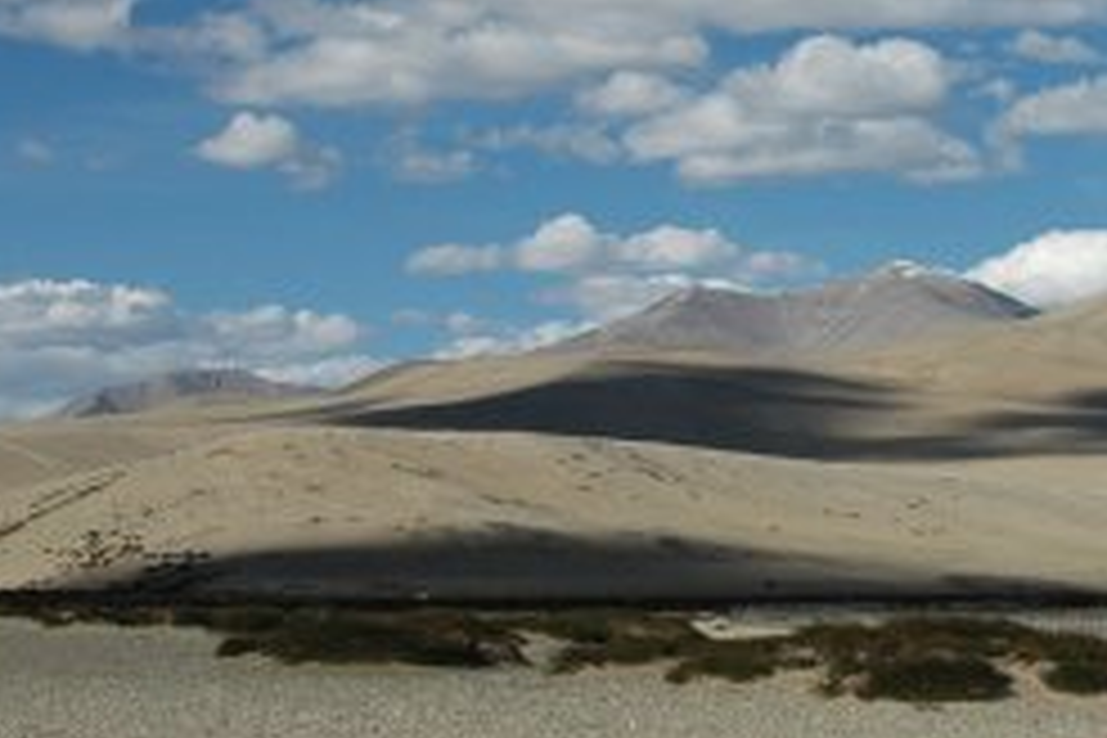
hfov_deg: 16.6
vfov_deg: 11.6
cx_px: 1294
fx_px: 3642
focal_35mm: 118
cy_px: 387
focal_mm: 27
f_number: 7.1
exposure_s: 1/1000
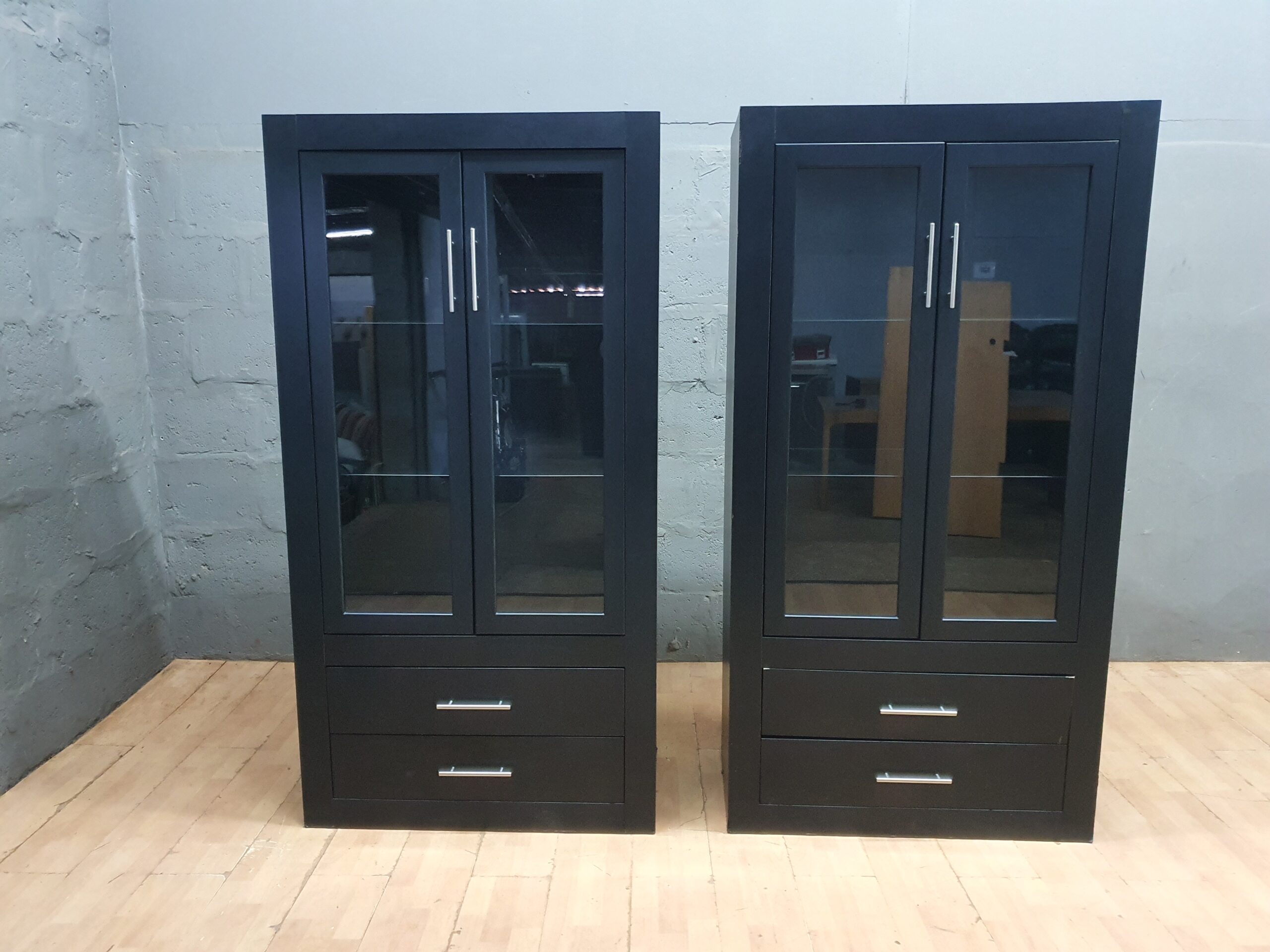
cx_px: 635
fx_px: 954
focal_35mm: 26
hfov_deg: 67.3
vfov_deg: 53.1
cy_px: 476
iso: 500
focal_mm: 4.32
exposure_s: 1/50
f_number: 1.5
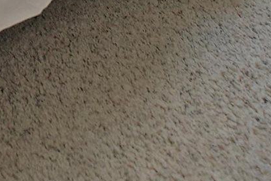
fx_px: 783
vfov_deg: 9.3
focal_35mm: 104
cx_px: -216
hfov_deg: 16.5
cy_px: -423
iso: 160
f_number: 2.8
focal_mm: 14
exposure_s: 1/30
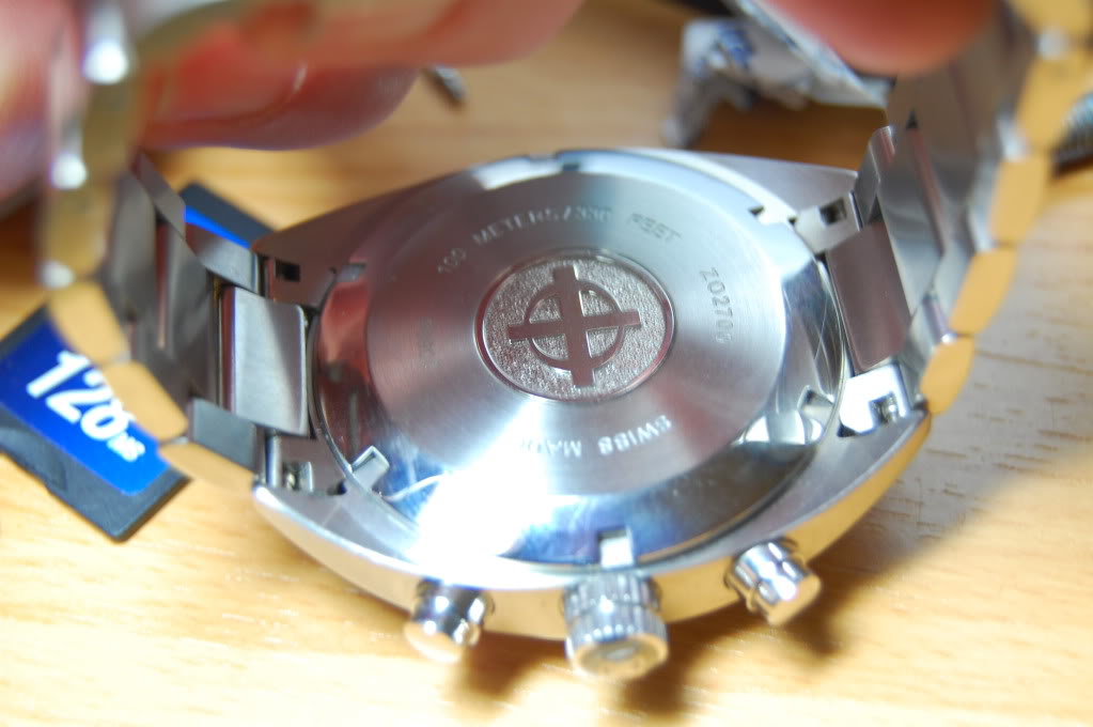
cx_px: 546
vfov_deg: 18.9
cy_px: 364
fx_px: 2184
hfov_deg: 28.1
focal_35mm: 72
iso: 400
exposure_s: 1/13
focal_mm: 48
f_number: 5.6
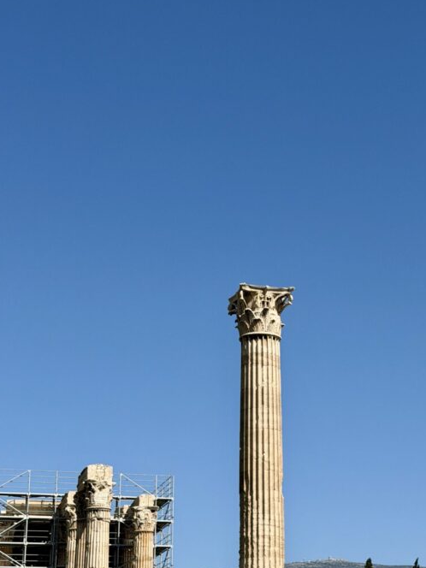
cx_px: 294
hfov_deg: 19.8
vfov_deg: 26.3
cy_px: 346
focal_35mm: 74
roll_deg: +0.4
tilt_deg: +16.5
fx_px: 1214
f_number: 1.78
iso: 64
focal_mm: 6.76
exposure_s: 1/7143
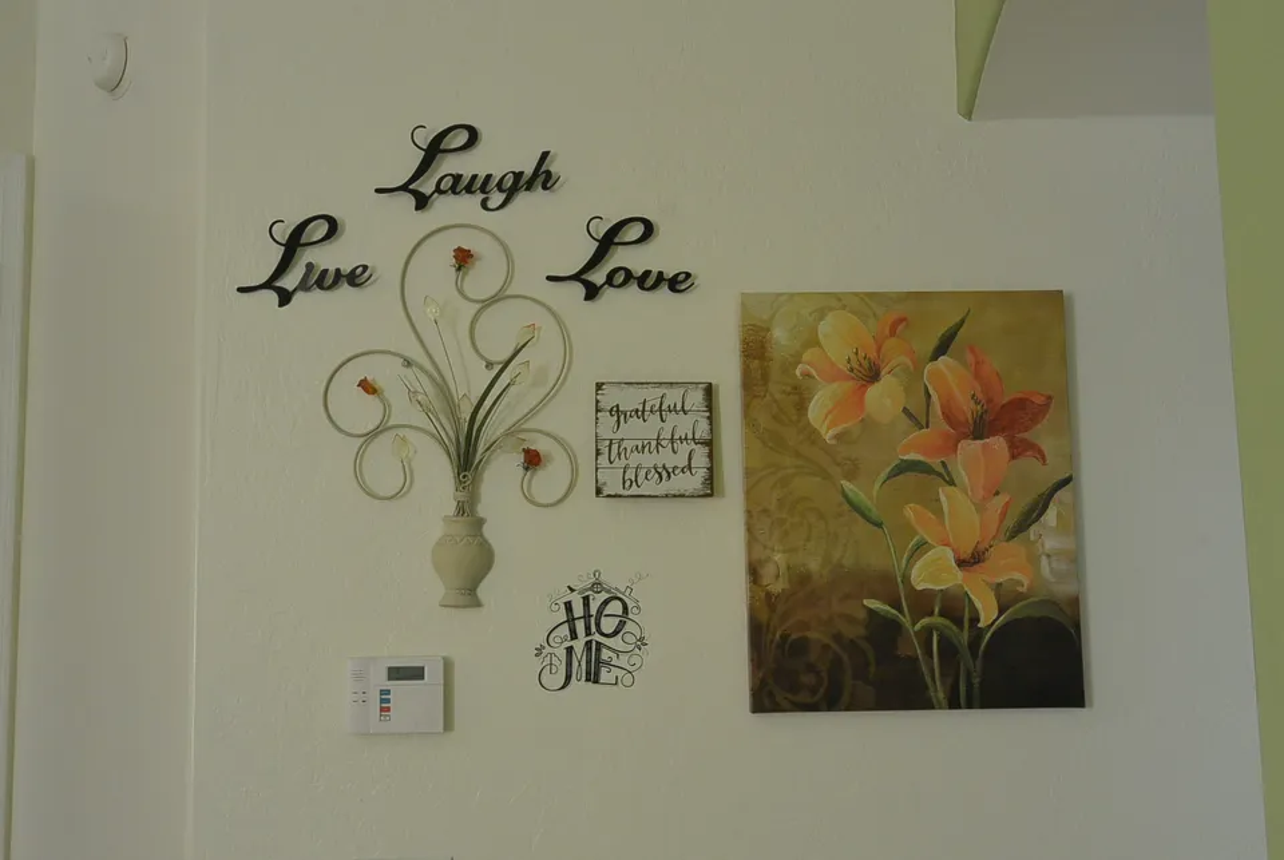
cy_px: 430
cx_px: 642
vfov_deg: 33.5
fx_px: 1429
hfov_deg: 48.4
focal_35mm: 40
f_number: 4.2
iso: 800
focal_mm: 15
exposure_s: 1/80
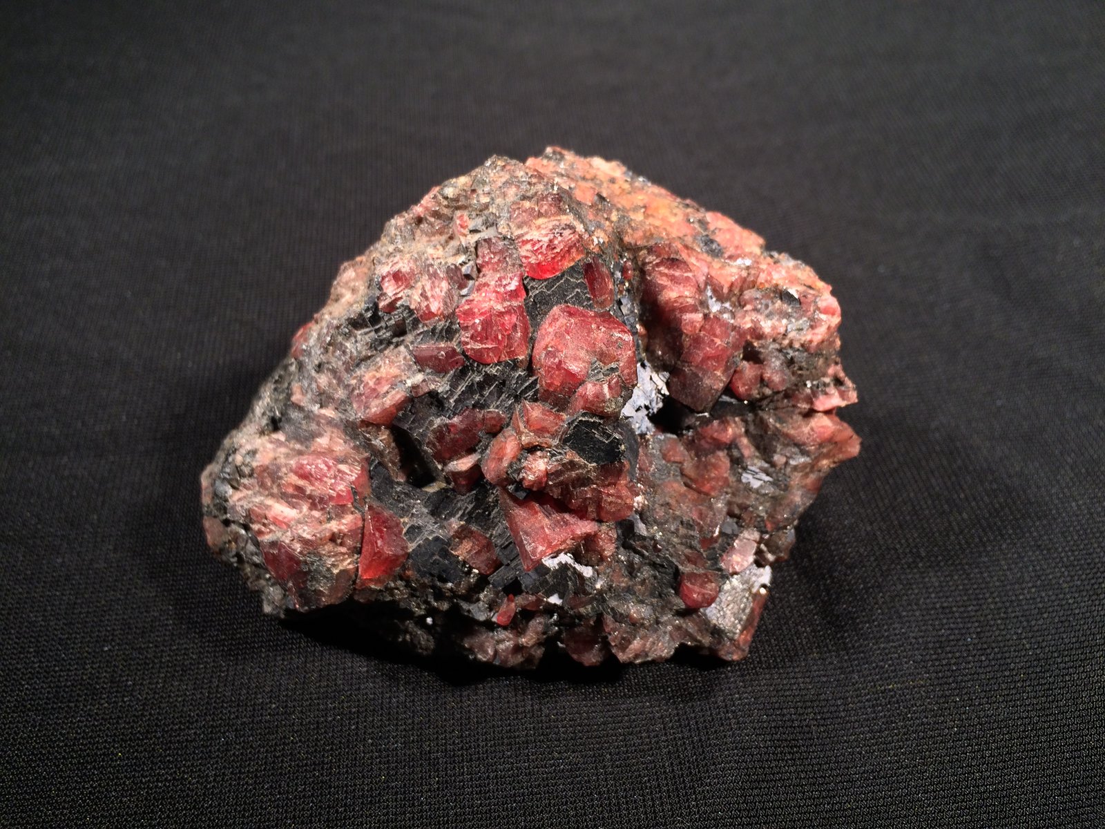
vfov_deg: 48.2
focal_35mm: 29
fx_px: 926
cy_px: 414
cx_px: 552
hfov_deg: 61.7
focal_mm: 4.15
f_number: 2.2
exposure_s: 1/60
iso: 40
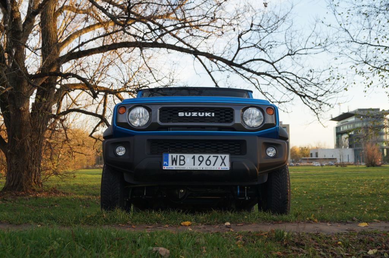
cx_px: 194
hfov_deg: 46.5
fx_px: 453
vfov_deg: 31.8
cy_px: 129
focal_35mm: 42
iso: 100
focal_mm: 28
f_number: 5
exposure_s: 1/80
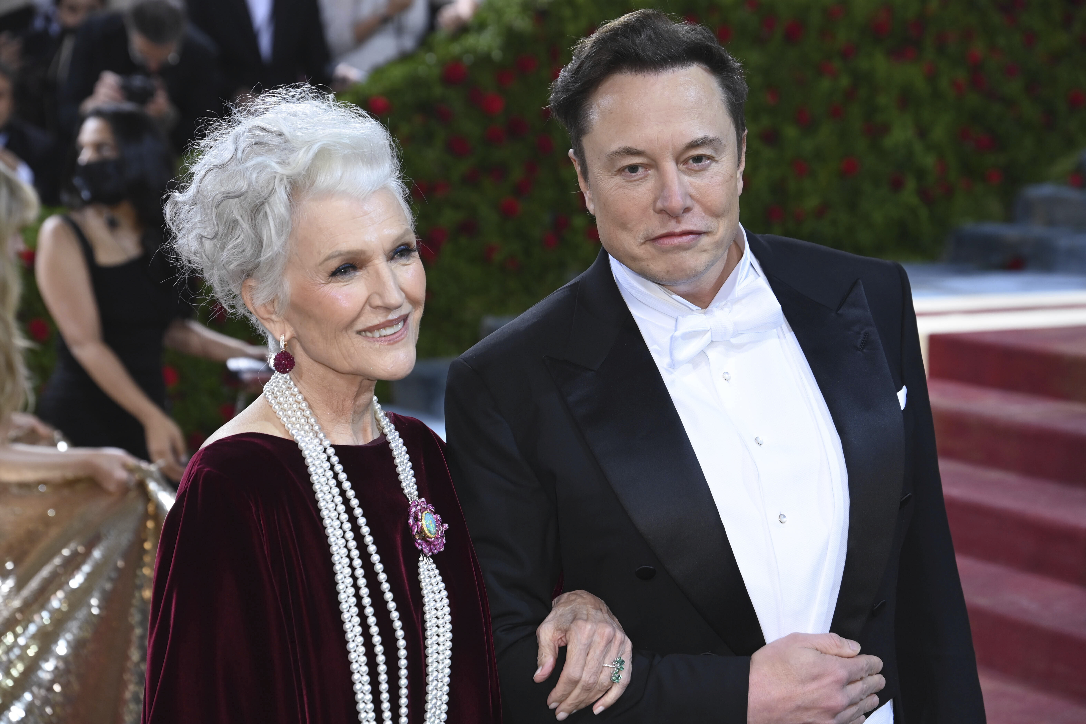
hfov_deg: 23.9
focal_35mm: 85
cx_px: 543
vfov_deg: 16.1
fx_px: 2564
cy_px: 362
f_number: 5
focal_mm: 85
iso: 1600
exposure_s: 1/200
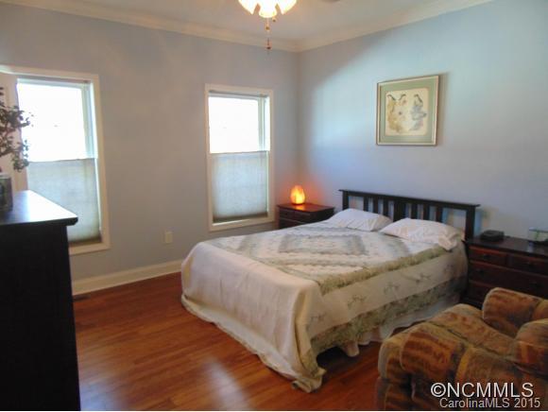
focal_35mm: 25
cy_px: 206
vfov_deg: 54.9
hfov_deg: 69.3
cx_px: 274
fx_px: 396
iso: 320
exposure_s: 1/30
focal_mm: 4.5
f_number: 3
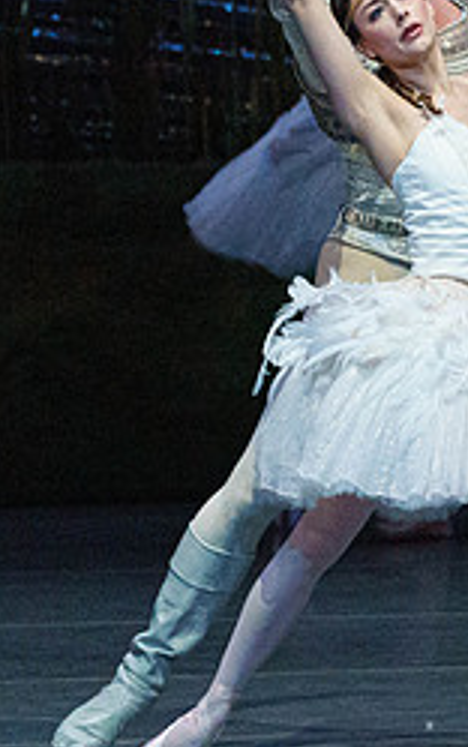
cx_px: 412
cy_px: 240
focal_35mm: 1051
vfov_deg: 2.0
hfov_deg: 1.3
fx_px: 21411
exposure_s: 1/320
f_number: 5.6
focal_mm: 358
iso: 8000
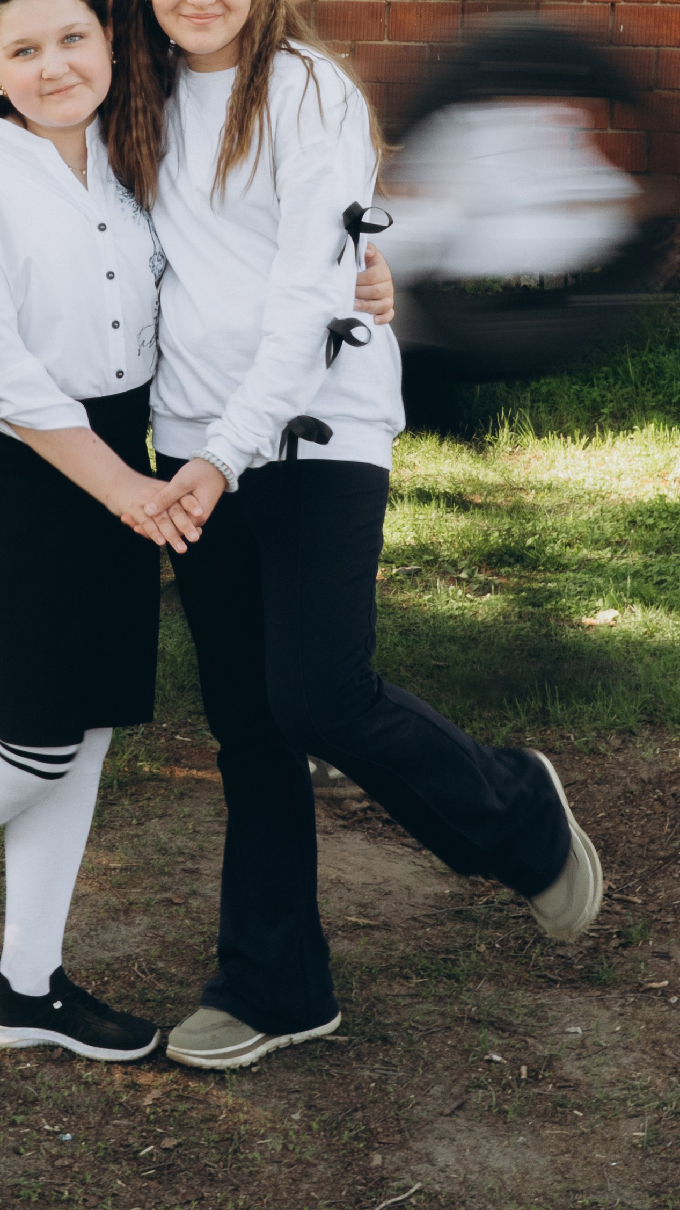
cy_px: 234
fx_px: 2405
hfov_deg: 16.0
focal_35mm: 75
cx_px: 145
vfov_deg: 27.6
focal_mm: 28
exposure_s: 1/13
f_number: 22
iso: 400
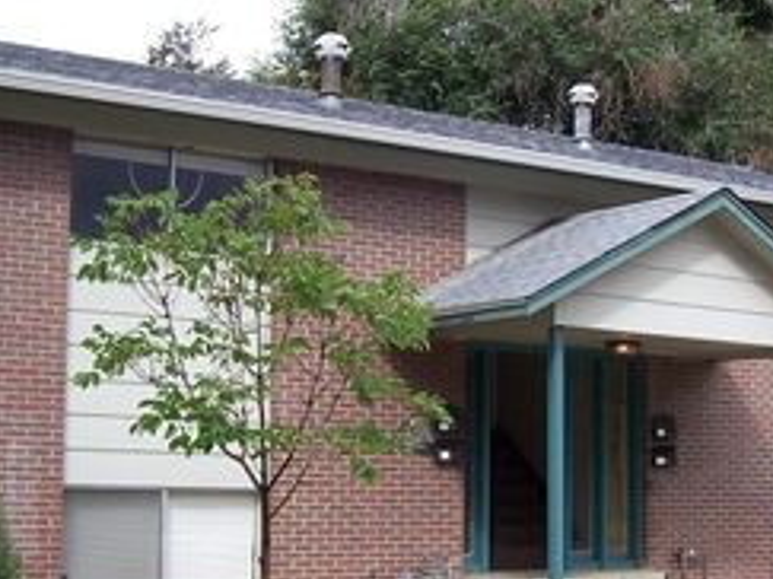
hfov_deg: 27.8
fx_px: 1562
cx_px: 429
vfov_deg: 21.0
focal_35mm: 70
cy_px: 339
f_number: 5.6
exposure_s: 1/180
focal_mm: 5.6
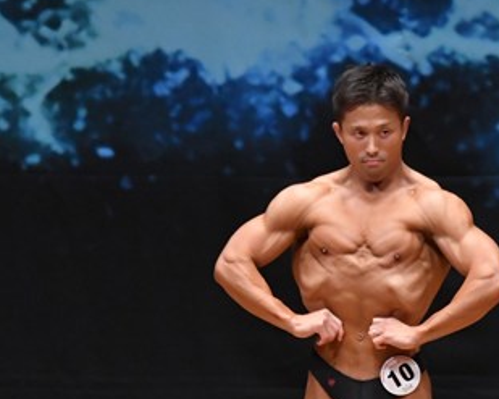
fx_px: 9375
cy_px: 386
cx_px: 340
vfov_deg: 2.4
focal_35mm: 635
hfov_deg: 3.0
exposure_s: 1/400
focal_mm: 180
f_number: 5.6
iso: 5000
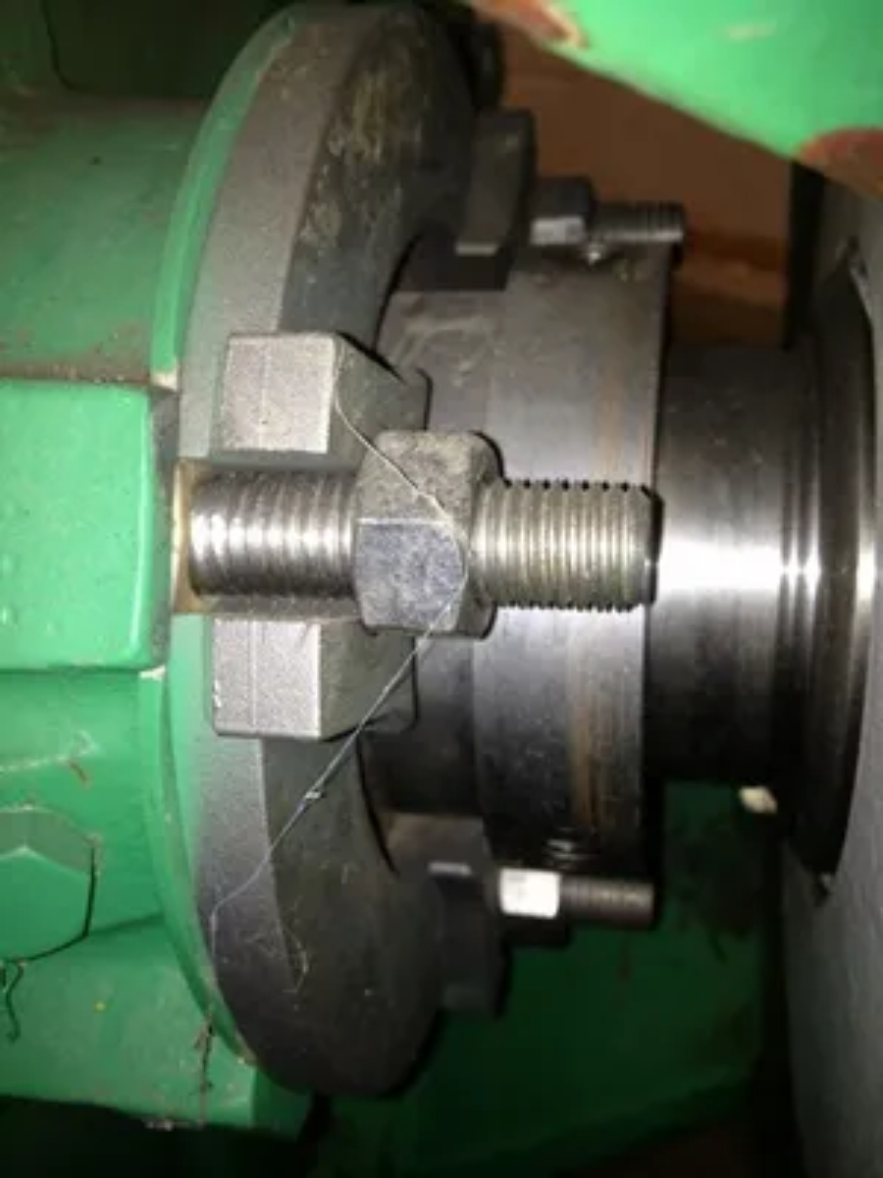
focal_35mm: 35
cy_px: 589
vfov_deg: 52.6
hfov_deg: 40.7
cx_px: 442
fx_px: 1190
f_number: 2.4
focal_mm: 4.28
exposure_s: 1/47
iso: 50
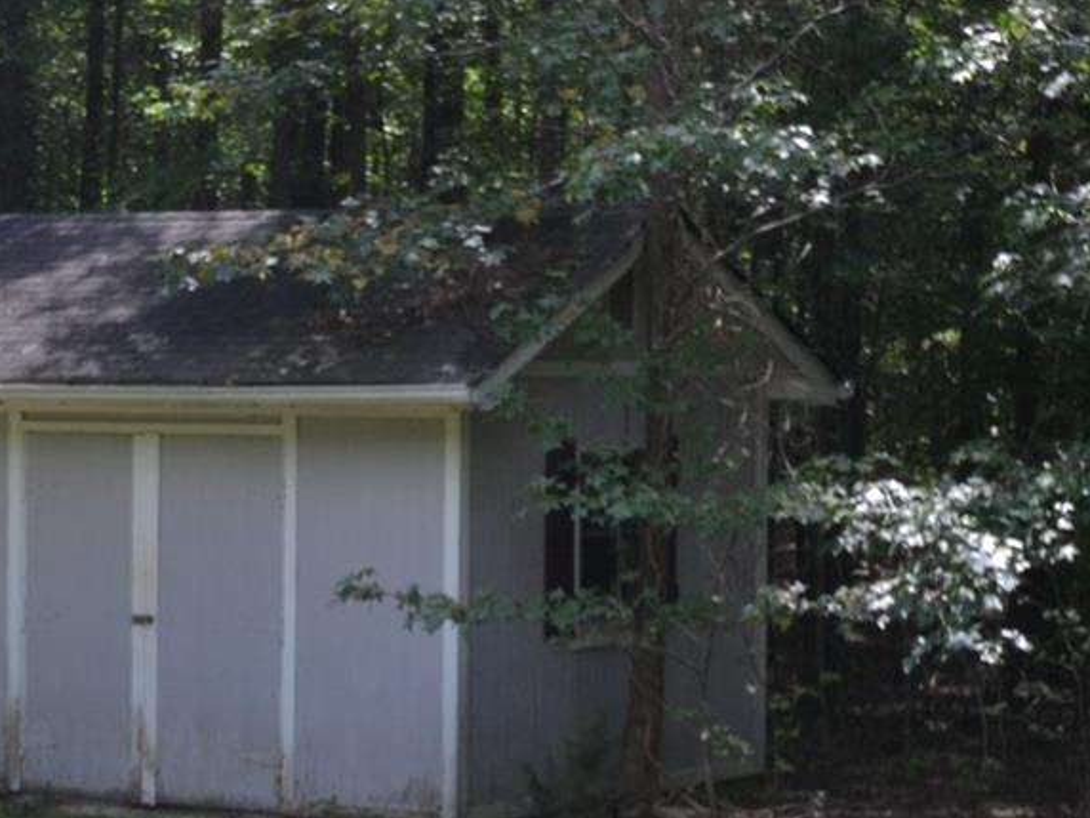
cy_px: 504
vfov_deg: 11.9
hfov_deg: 15.8
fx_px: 3905
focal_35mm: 124
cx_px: 177
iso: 180
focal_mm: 24
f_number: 5.6
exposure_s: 1/125
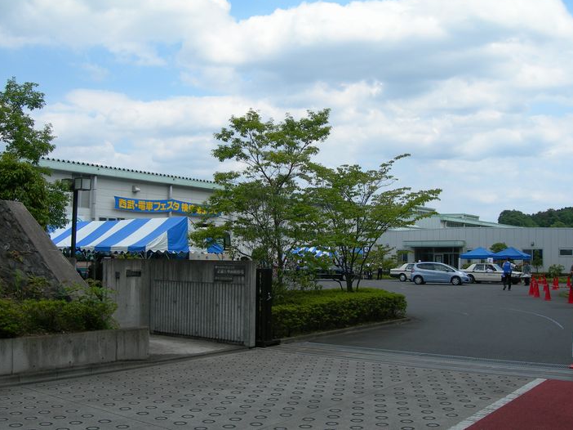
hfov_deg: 47.9
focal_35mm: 39
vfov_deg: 36.8
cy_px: 210
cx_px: 291
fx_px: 645
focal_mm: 7.8
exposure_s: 1/428
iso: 50
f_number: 4.8
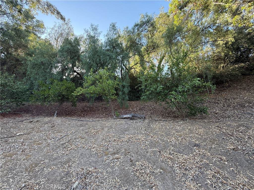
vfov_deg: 85.7
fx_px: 103
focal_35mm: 14
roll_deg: +0.5
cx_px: 127
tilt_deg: +20.5
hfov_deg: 102.1
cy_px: 95
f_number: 2.2
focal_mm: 2.22
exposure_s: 1/99
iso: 80
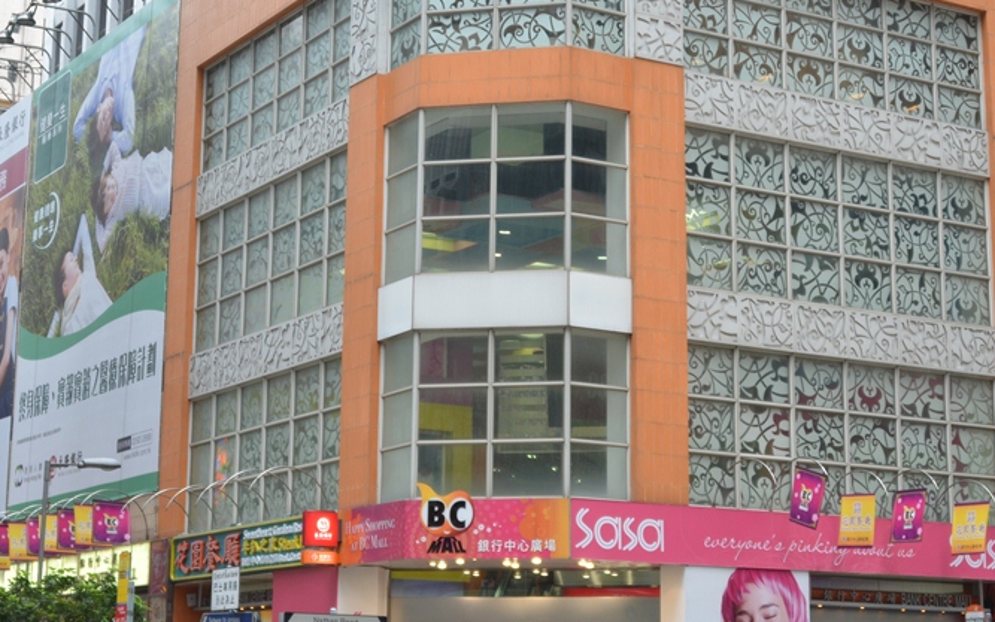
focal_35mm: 75
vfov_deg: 17.4
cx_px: 440
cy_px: 225
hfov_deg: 27.5
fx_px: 2034
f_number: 4
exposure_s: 1/60
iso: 400
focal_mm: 32
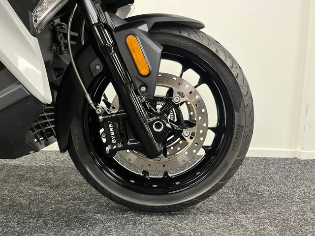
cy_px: 118
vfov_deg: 53.1
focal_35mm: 26
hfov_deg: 67.3
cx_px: 158
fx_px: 237
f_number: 1.6
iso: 500
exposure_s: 1/33
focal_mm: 5.1
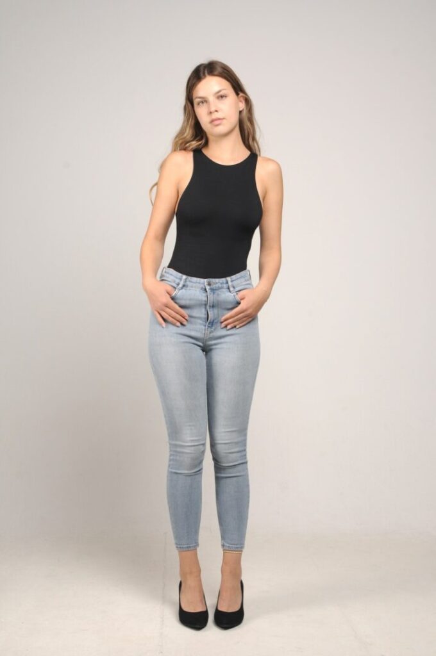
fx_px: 956
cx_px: 218
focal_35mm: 52
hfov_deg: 25.7
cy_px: 328
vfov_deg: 37.9
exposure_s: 1/160
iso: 200
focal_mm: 35
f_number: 10
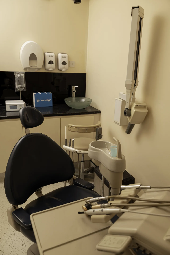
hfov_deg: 46.4
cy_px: 128
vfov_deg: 65.4
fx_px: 198
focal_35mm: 28
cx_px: 85
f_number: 4.5
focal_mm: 28
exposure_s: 1/160
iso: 160
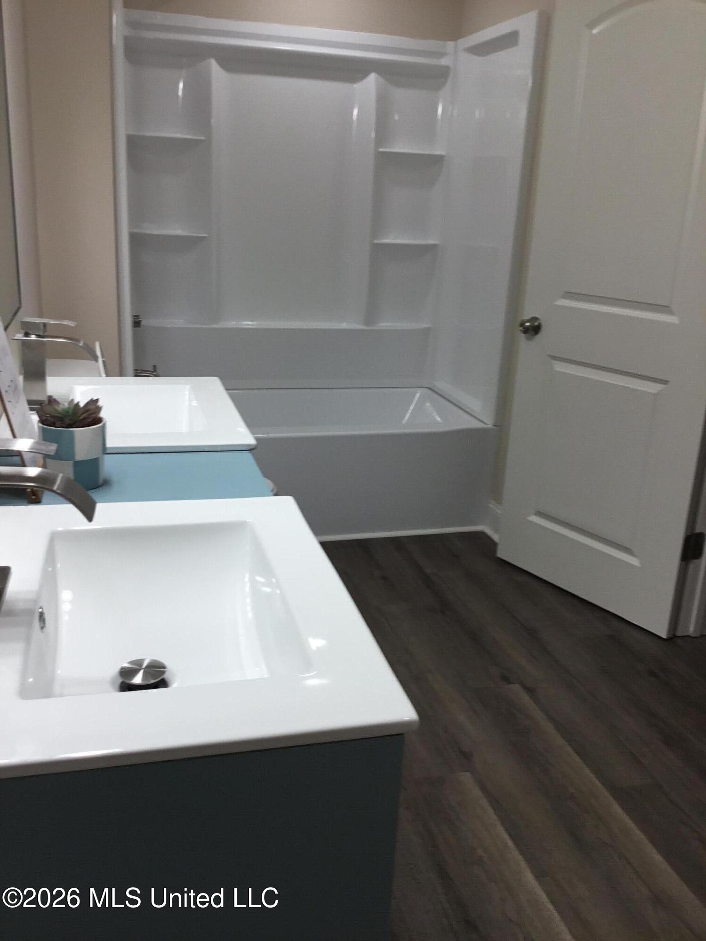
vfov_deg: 58.4
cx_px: 353
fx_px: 843
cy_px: 470
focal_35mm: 31
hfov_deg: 45.4
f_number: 2.4
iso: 25
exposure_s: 1/60
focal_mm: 3.3
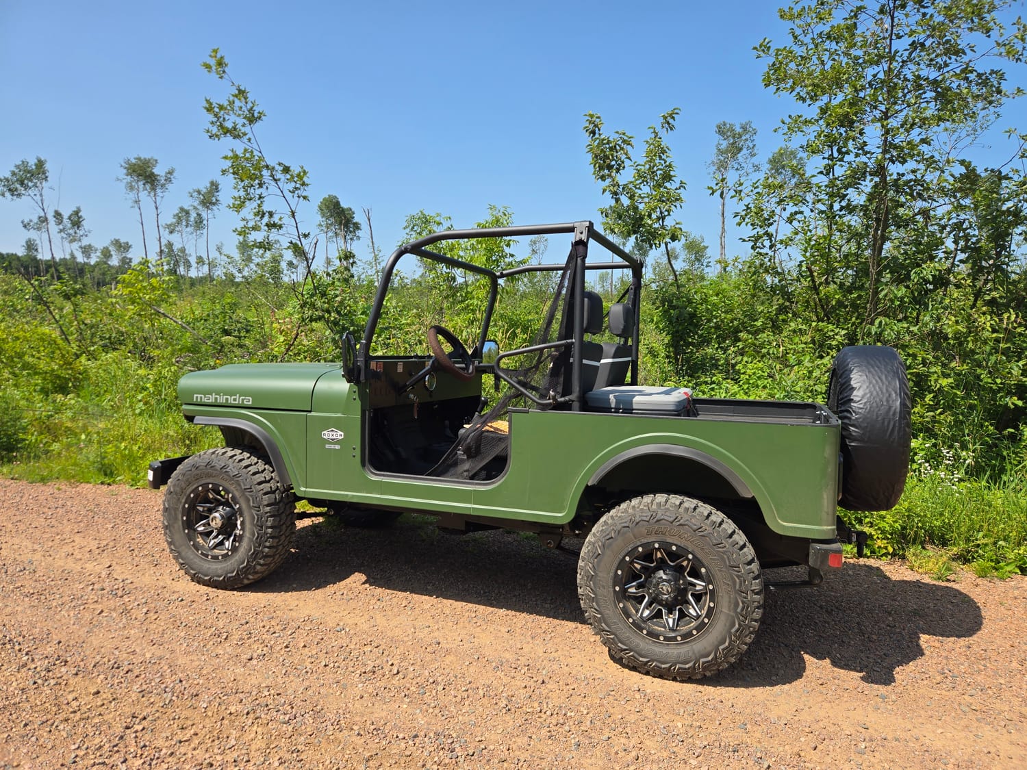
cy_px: 385
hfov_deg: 73.9
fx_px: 682
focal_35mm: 23
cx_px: 514
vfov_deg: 58.9
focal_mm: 5.4
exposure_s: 1/1533
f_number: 1.8
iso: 25
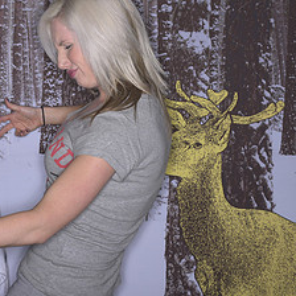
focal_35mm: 77
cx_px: 15
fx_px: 745
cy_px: 65
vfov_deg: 22.2
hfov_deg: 21.8
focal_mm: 35
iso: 64
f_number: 11
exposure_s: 1/250
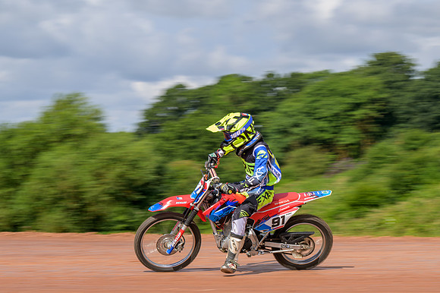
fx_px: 1726
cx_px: 220
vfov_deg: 9.7
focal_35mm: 141
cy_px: 125
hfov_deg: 14.5
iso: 64
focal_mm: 82
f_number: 8
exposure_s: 1/160
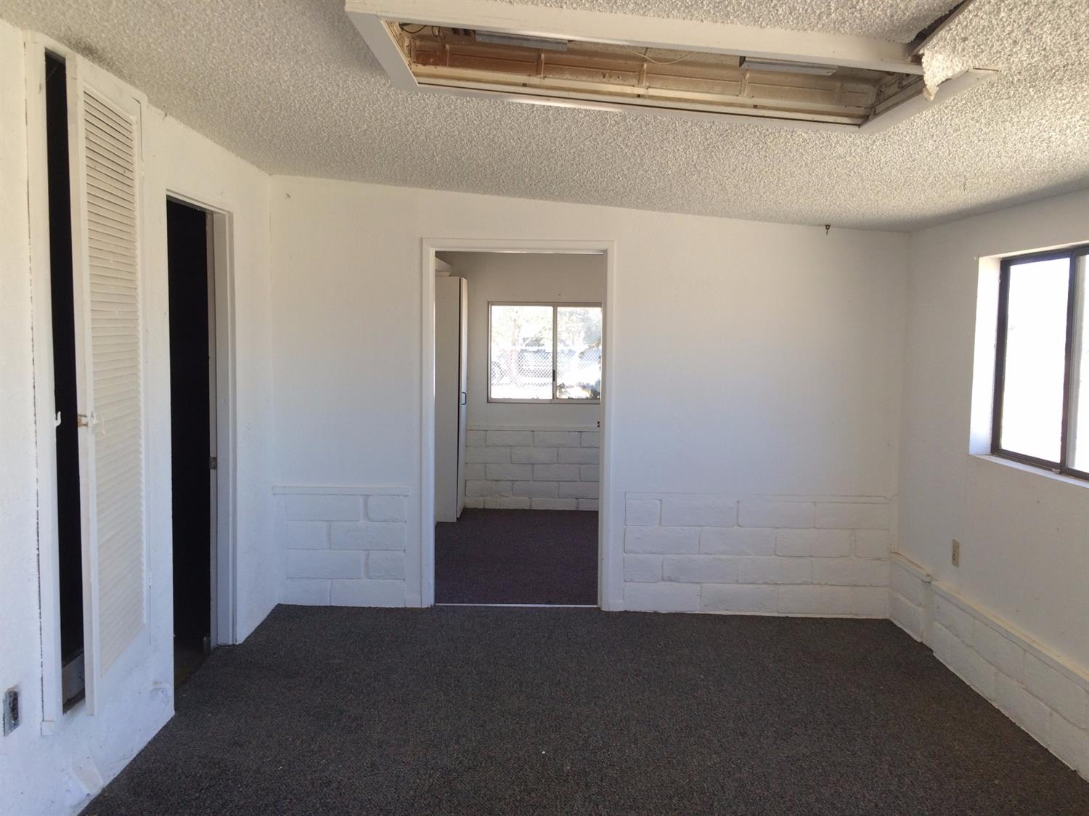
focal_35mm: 29
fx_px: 912
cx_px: 544
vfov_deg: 48.2
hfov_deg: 61.7
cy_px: 408
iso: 40
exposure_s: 1/120
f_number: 2.2
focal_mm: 4.15
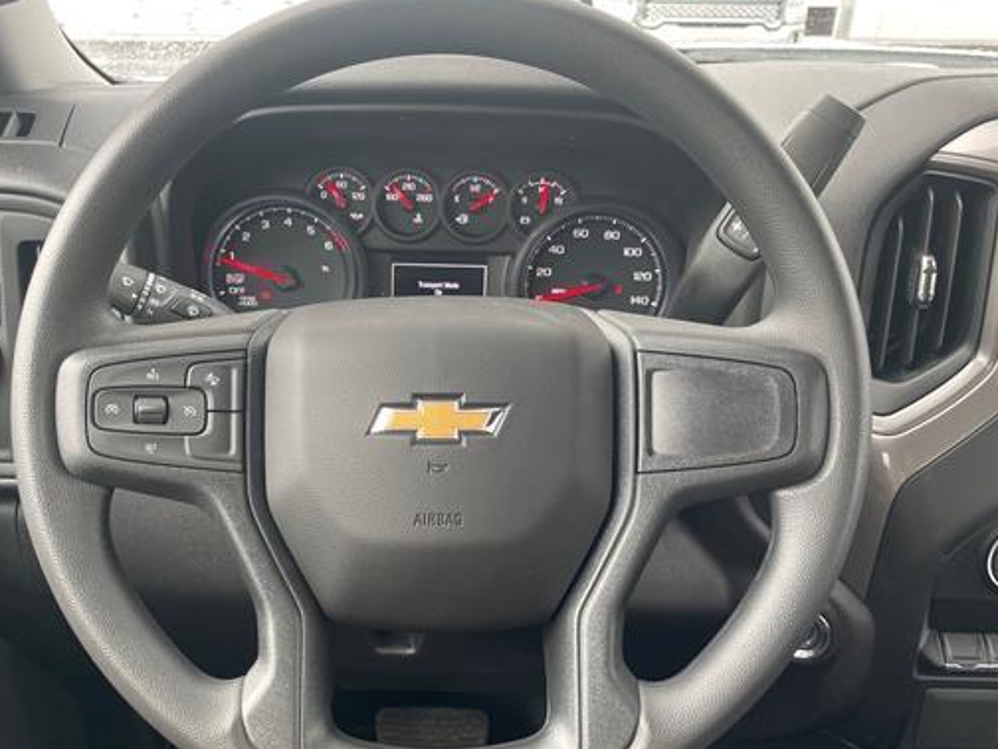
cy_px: 422
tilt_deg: -26.4
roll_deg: -0.2
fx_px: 951
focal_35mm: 33
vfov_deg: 42.9
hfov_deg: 55.2
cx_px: 432
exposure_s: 1/65
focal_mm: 4.2
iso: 125
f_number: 1.6
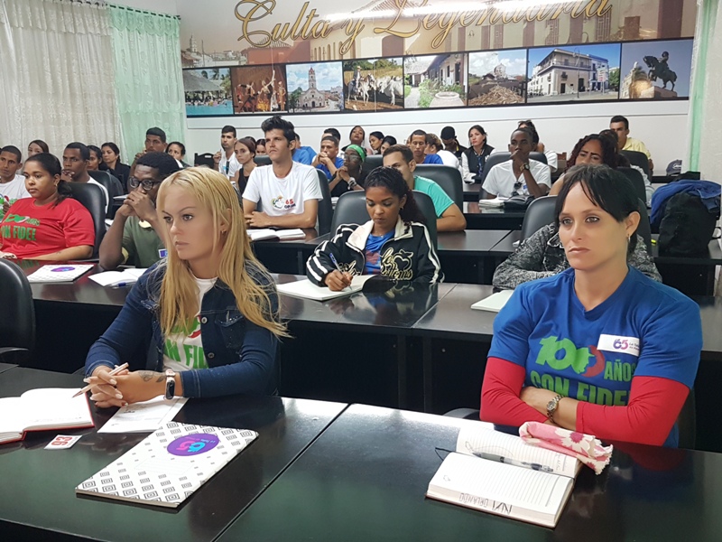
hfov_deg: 67.3
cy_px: 271
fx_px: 542
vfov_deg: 53.1
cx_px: 361
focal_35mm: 26
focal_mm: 4.2
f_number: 1.7
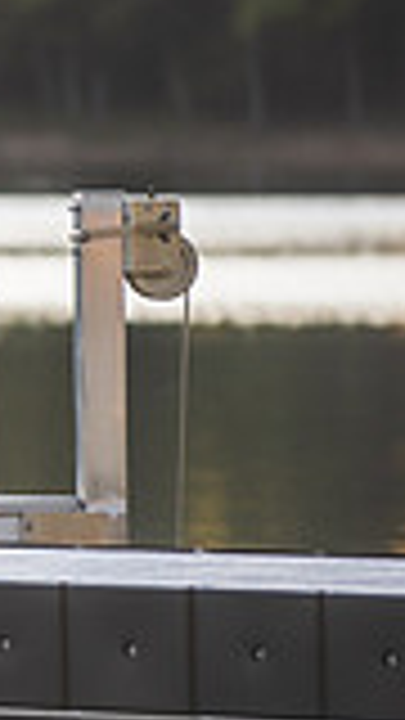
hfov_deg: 1.5
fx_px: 15197
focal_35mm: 796
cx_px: -810
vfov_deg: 2.7
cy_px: 200
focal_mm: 200
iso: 200
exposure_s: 1/1000
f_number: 2.8
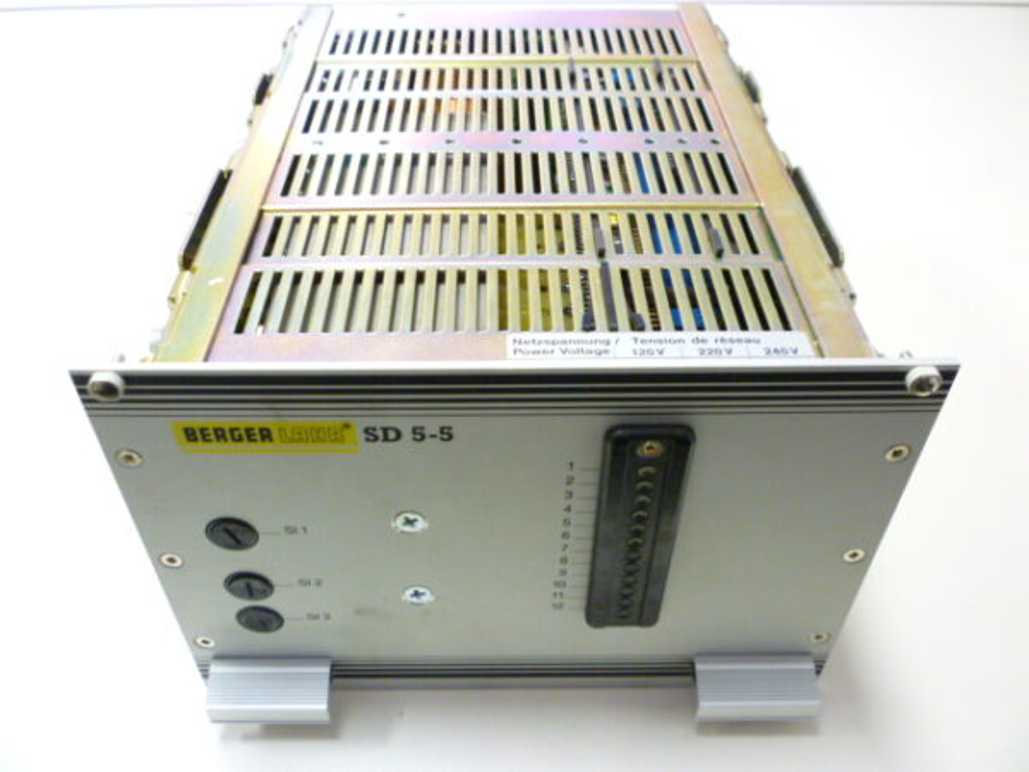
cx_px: 514
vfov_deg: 48.2
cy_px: 386
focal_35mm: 29
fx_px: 862
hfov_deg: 61.7
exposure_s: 1/8
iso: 400
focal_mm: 5.2
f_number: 3.3
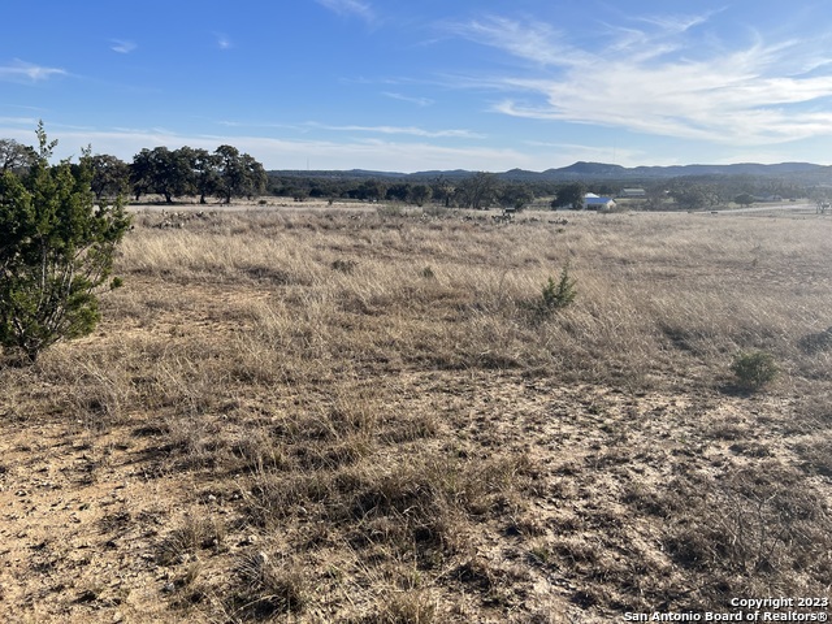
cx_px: 416
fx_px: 625
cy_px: 312
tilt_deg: -13.2
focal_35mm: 26
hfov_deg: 67.3
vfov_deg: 53.1
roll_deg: -0.9
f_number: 1.5
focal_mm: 5.7
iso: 50
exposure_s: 1/4115
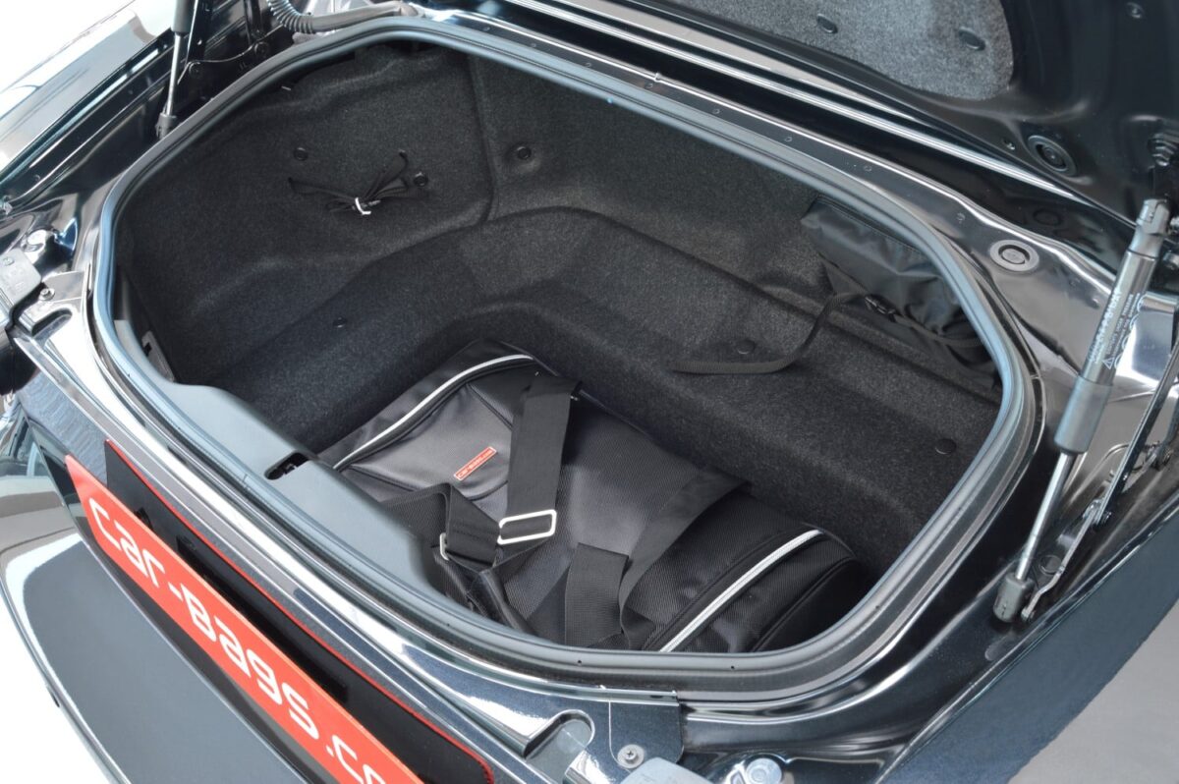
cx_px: 590
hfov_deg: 48.0
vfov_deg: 33.0
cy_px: 392
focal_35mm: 40
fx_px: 1325
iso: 100
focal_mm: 27
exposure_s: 2
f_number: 11
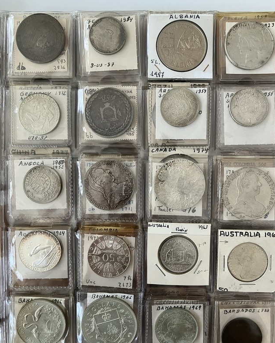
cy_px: 187
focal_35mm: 30
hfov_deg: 48.5
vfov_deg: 58.7
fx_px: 305
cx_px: 139
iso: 125
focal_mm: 3.99
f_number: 1.8
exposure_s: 1/60
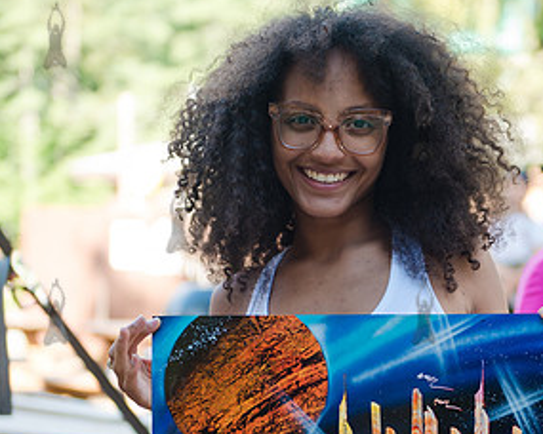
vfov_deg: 11.1
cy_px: 327
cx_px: 416
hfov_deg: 13.8
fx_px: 2234
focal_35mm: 139
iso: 200
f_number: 2.8
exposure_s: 1/250
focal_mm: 62
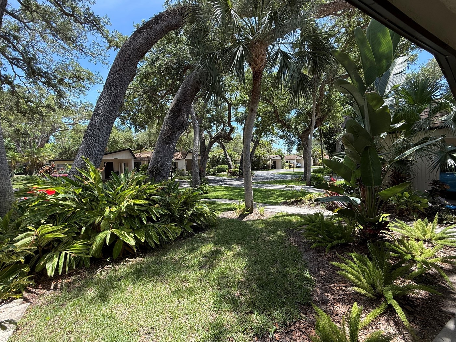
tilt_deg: -2.8
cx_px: 224
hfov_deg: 94.5
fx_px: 211
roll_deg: +1.8
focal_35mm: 16
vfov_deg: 78.1
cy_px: 175
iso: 64
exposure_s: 1/411
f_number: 2.2
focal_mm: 2.22
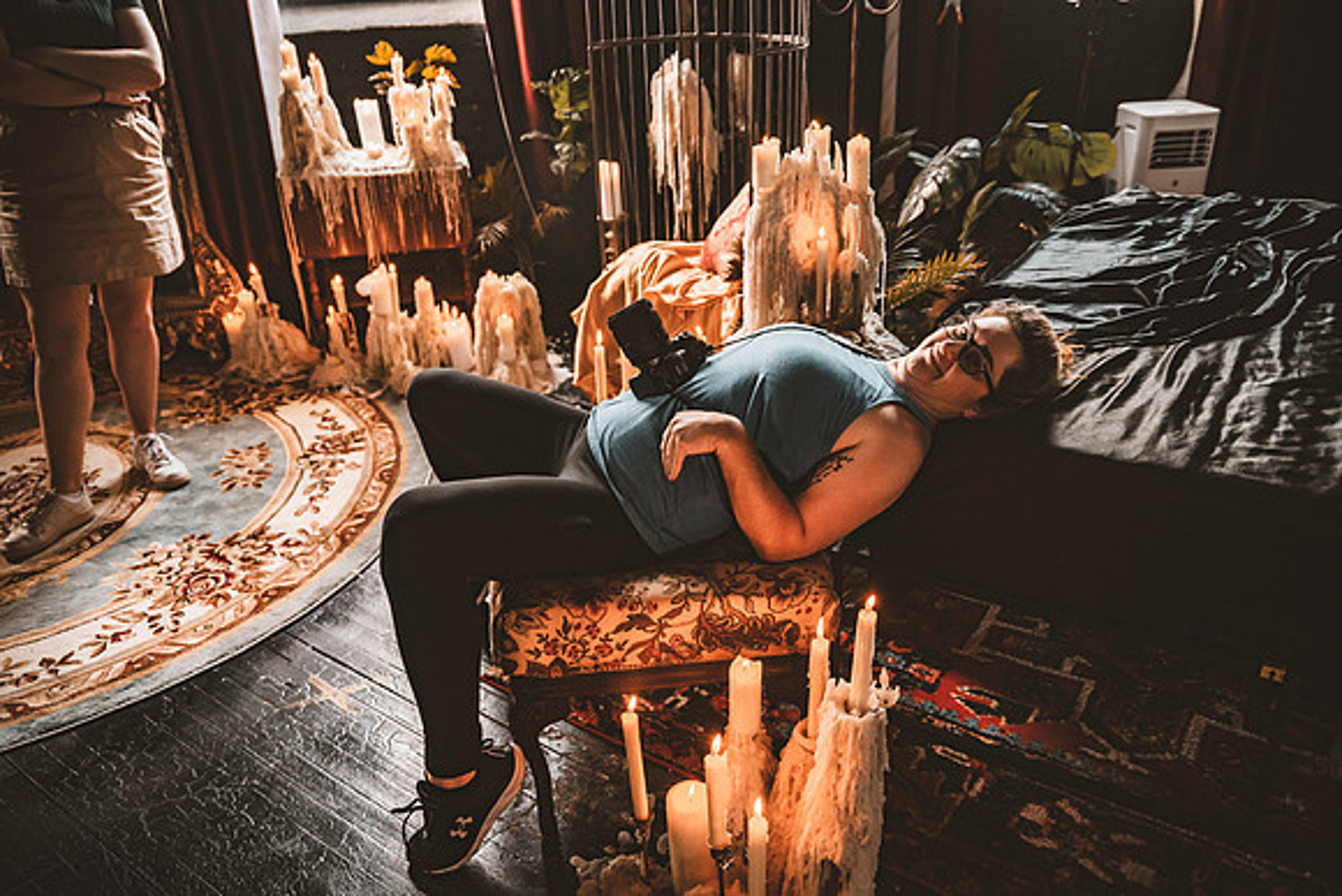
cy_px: 448
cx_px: 671
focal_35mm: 28
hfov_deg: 65.5
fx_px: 1044
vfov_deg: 46.4
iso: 800
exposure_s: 1/250
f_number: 2.8
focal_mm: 28
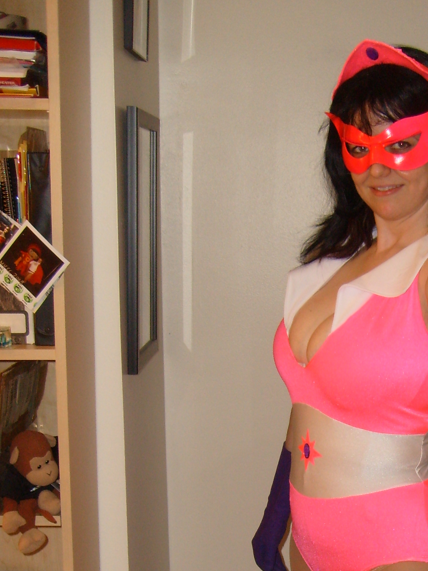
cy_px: 537
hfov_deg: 20.8
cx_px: 391
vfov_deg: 27.0
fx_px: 1137
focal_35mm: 69
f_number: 2.8
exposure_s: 1/45
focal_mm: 5.8
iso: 100
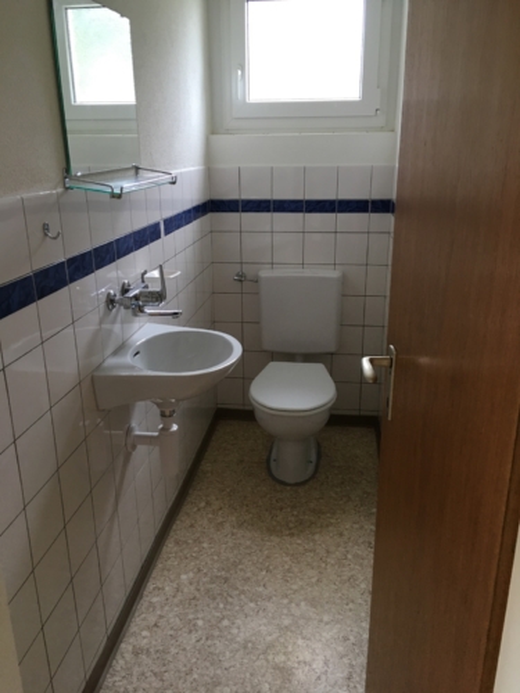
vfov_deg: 61.7
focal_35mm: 29
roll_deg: +0.2
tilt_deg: -19.2
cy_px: 346
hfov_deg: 48.2
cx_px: 260
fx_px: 581
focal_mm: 4.15
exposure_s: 1/33
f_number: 2.2
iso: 64
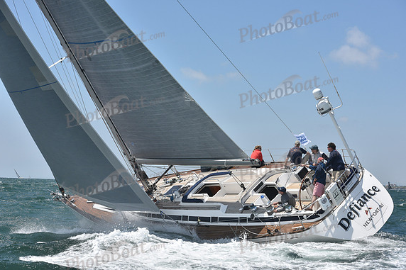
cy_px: 136
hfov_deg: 28.5
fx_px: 800
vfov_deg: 19.2
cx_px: 202
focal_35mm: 71
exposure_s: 1/1250
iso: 250
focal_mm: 70
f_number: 7.1
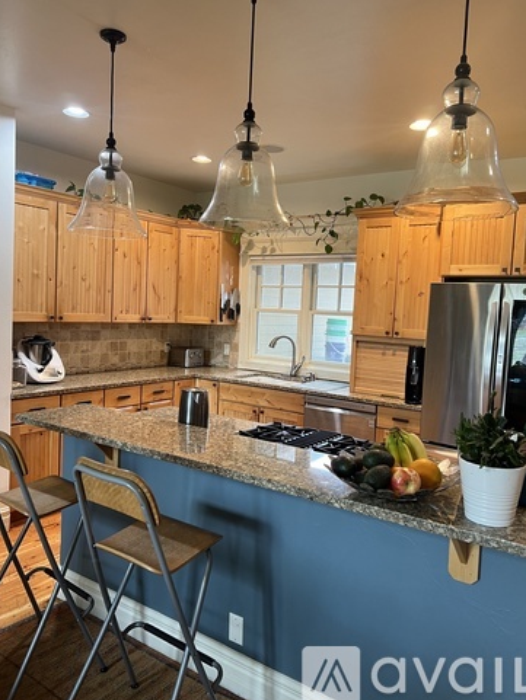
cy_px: 341
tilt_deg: -3.7
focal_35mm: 27
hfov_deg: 51.4
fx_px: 547
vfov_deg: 65.3
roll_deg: -1.9
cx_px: 264
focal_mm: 5.7
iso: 100
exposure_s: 1/60
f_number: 1.5
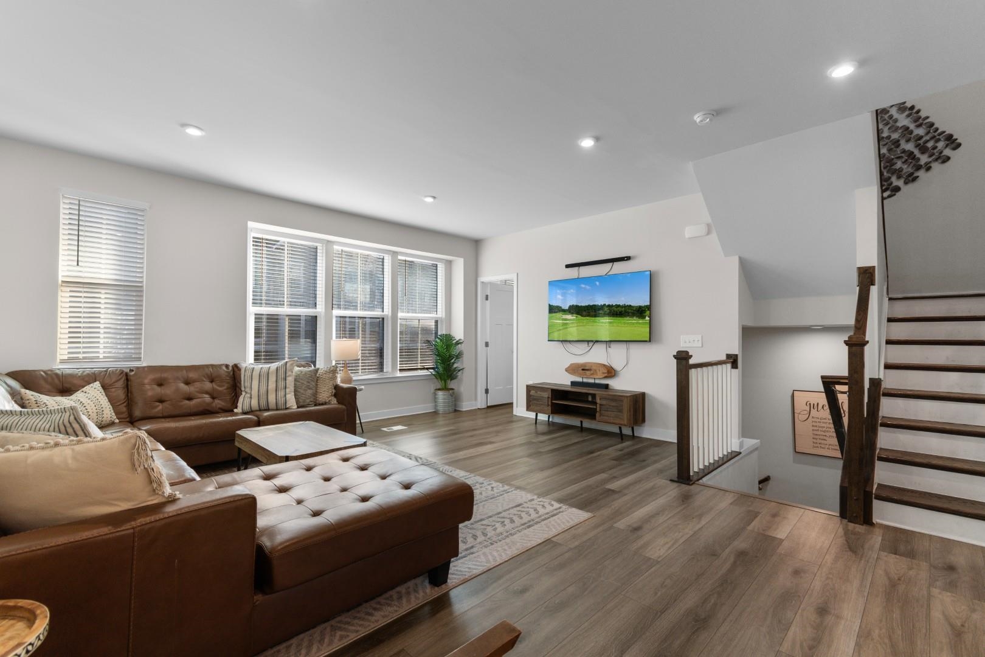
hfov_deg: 100.4
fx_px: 410
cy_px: 328
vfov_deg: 77.3
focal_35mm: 15
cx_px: 492
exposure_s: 1/25
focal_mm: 10
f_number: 4.5
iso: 100
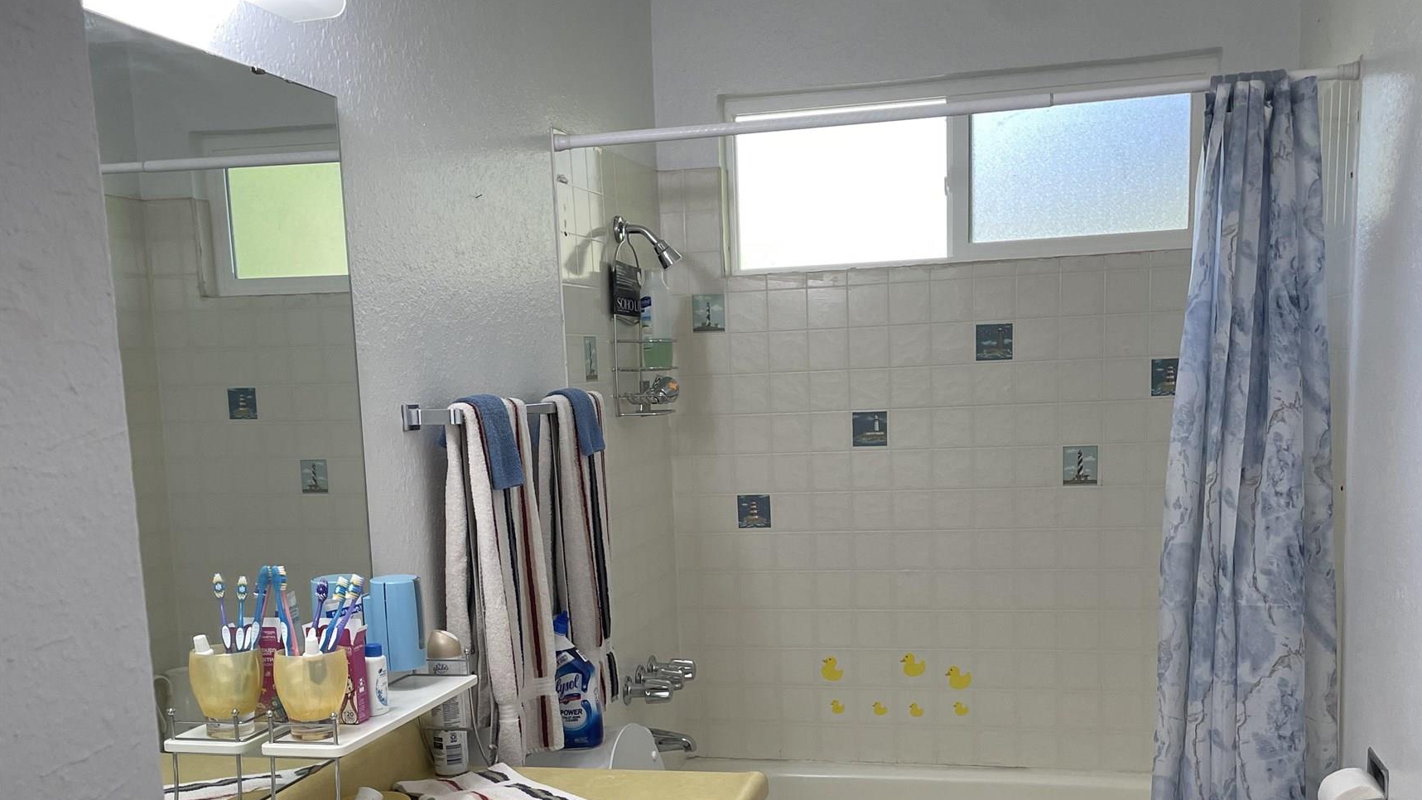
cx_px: 712
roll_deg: +2.2
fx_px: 1433
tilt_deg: -9.3
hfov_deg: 52.8
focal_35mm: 38
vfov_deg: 30.8
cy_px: 571
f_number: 1.6
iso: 125
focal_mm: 4.2
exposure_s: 1/120
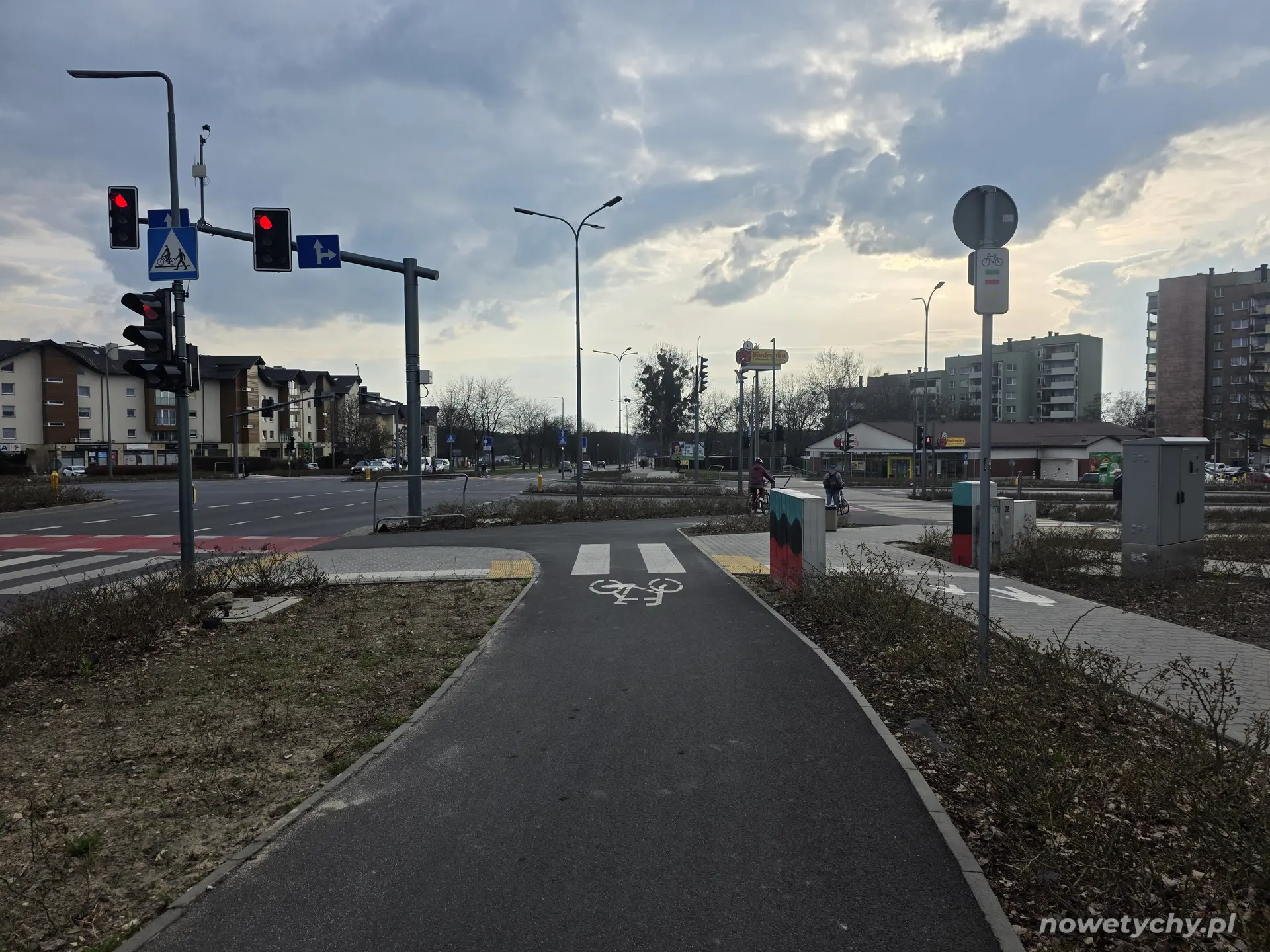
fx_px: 844
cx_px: 635
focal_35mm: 23
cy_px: 476
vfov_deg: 58.9
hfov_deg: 73.9
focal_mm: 6.3
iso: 80
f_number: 1.7
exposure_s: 1/7944
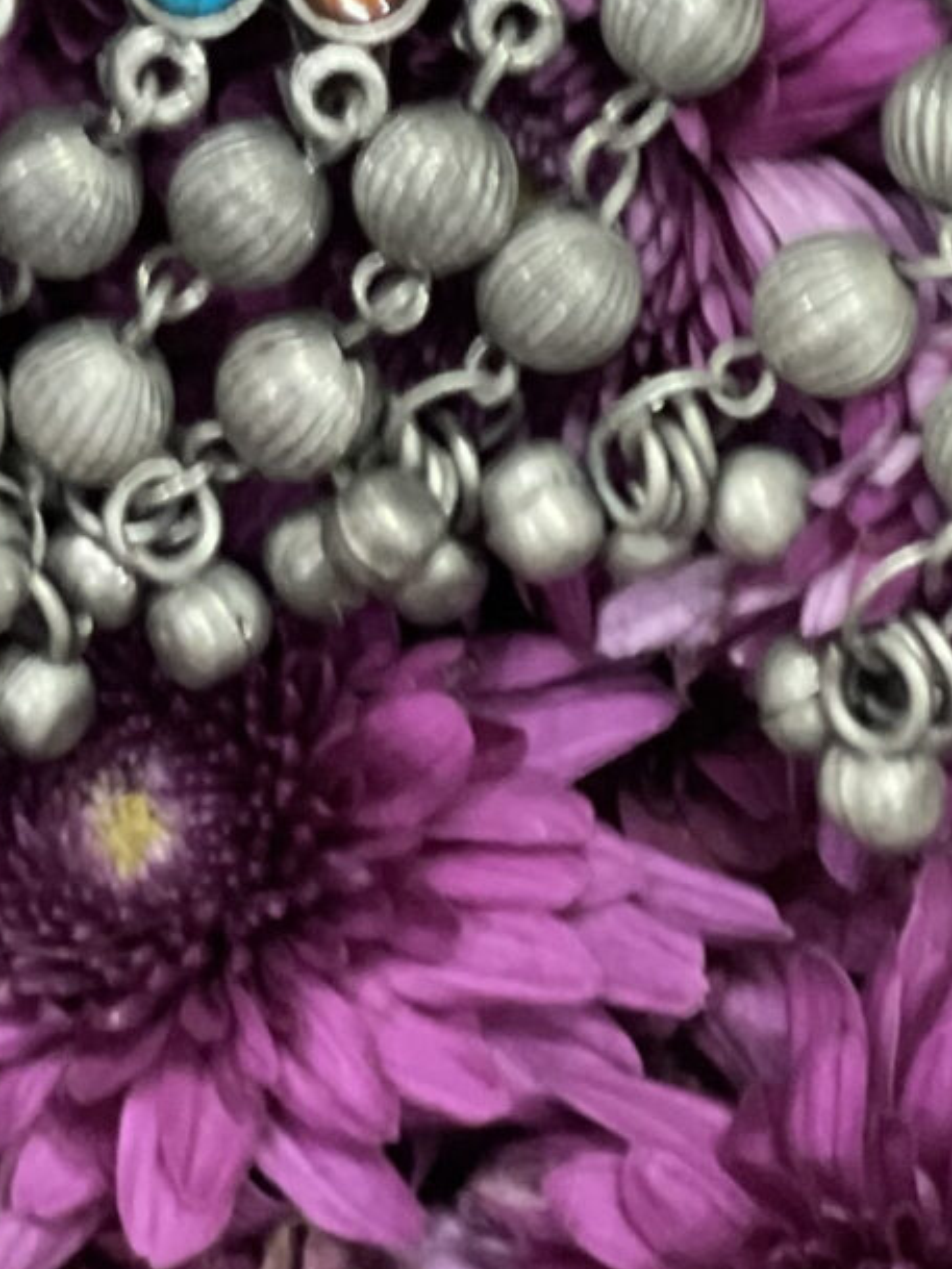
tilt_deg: -78.5
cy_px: -1050
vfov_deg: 7.2
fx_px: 9861
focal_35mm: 269
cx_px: 702
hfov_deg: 5.5
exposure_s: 1/20
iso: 400
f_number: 2.2
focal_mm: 7.5
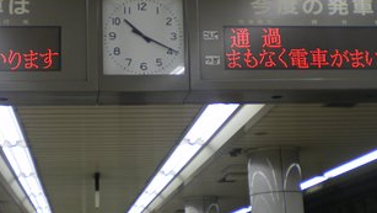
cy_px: 48
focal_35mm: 69
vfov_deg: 17.4
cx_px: 124
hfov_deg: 30.3
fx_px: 690
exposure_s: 1/30
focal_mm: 6.3
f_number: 3.1
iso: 80
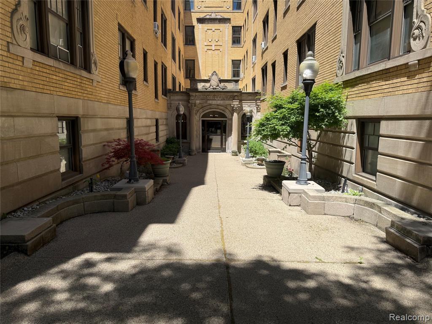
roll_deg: -0.2
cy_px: 162
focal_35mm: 24
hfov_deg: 71.6
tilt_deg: -6.7
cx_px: 216
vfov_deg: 56.8
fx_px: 300
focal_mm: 6.76
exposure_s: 1/3145
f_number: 1.78
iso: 80
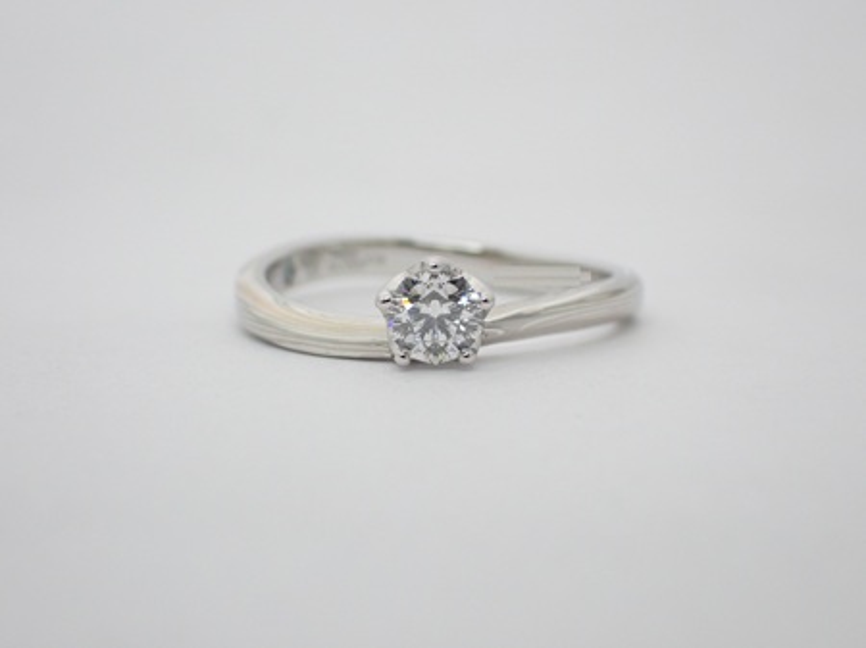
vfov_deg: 18.0
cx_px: 433
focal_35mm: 82
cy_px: 324
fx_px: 2050
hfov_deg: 23.8
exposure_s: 1/320
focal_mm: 14.62
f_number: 4.3
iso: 500
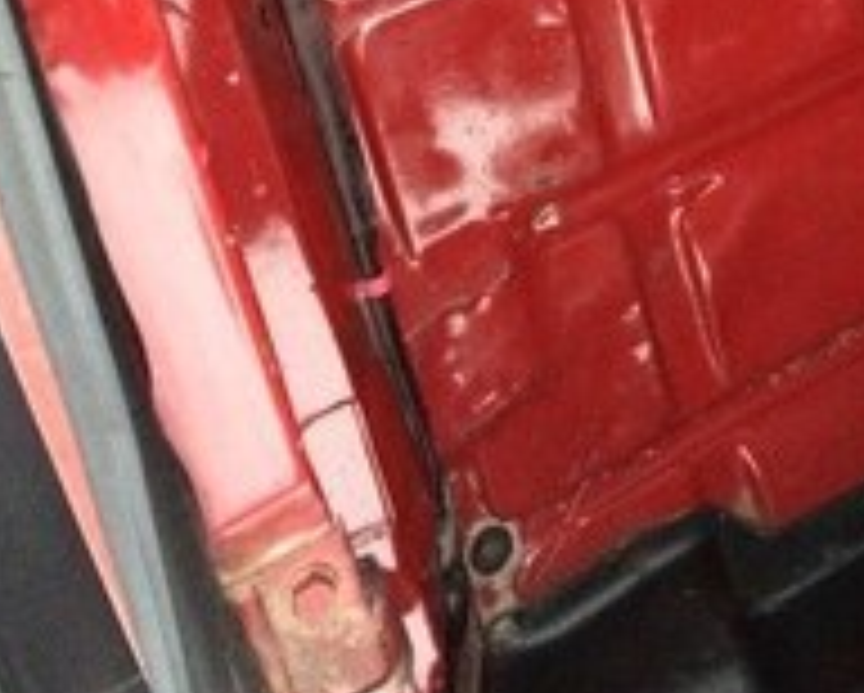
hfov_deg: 25.7
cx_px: 648
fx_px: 1869
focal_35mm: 73
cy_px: -279
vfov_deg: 19.0
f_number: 2.2
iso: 320
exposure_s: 1/17
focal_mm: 4.15
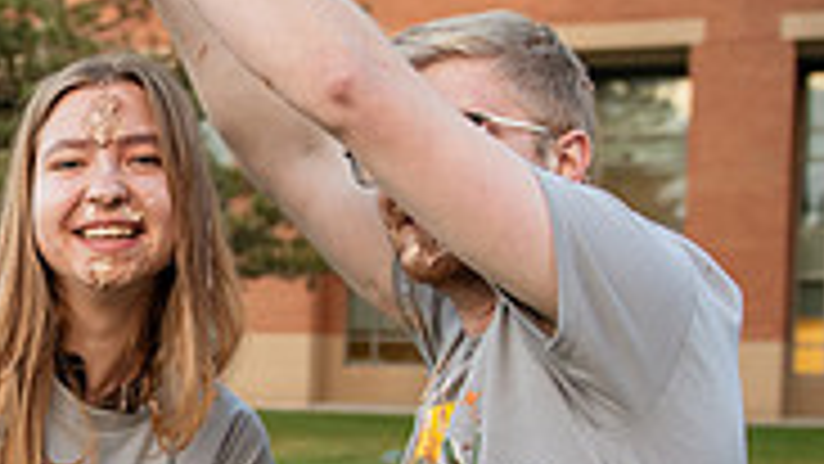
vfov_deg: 12.9
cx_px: -153
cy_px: 457
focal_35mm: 93
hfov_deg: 21.4
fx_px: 2032
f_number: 3.2
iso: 800
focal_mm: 28
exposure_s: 1/320
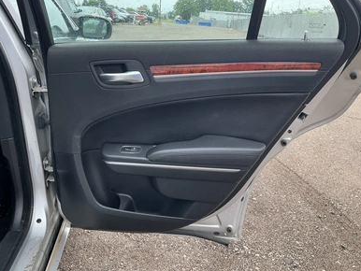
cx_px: 186
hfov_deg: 61.6
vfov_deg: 48.3
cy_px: 136
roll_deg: -3.9
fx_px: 303
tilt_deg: -17.9
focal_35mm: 29
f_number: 1.8
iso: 20
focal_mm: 3
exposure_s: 1/122
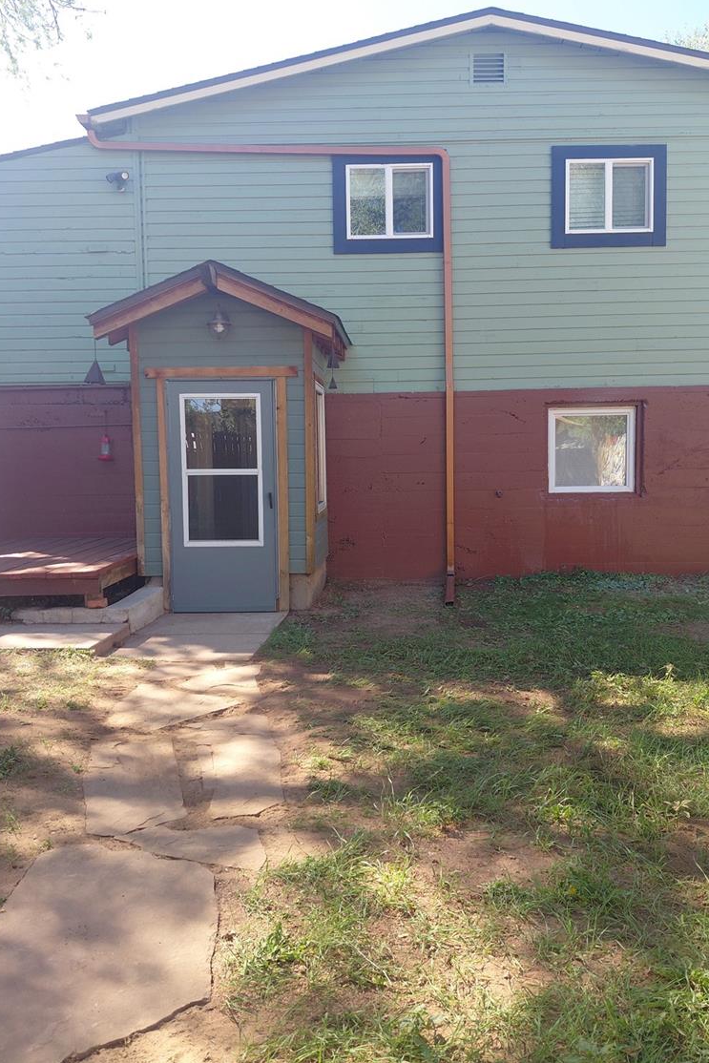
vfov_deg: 65.4
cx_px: 390
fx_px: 827
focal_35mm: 28
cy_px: 509
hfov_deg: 46.3
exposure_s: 1/320
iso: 50
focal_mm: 4.69
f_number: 1.8
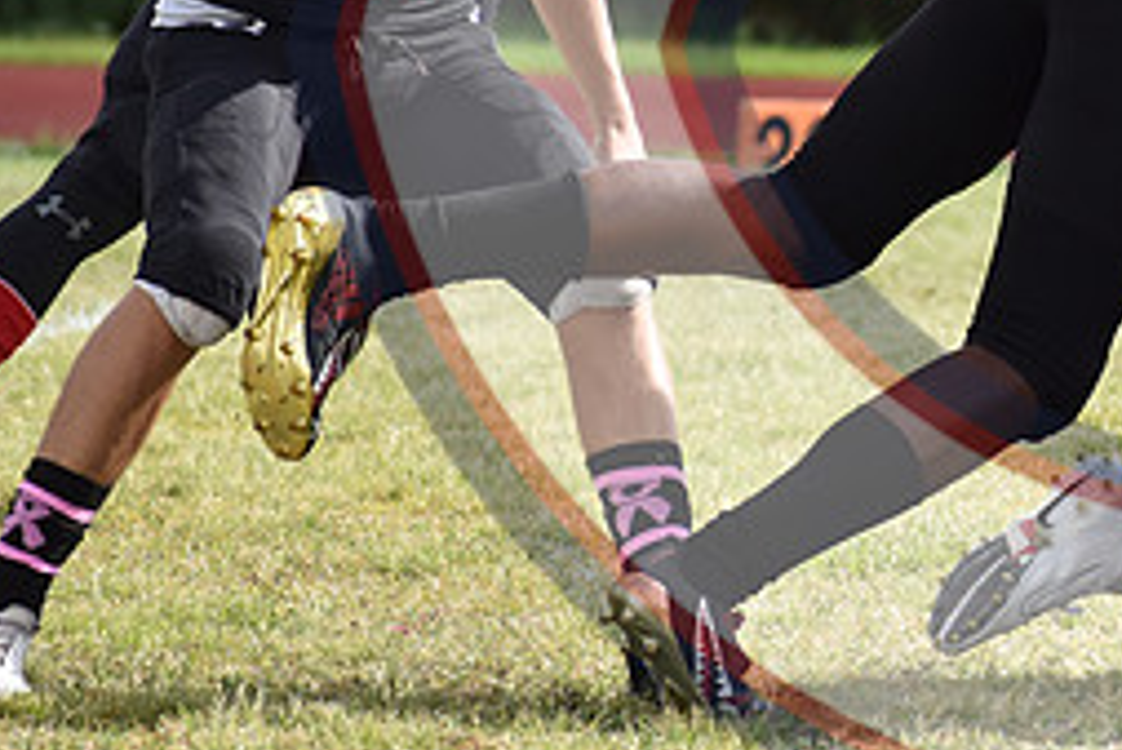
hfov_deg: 3.6
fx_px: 17685
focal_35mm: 567
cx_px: 1264
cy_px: 47
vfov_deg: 2.4
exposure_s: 1/1600
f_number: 6.3
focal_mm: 165
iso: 400
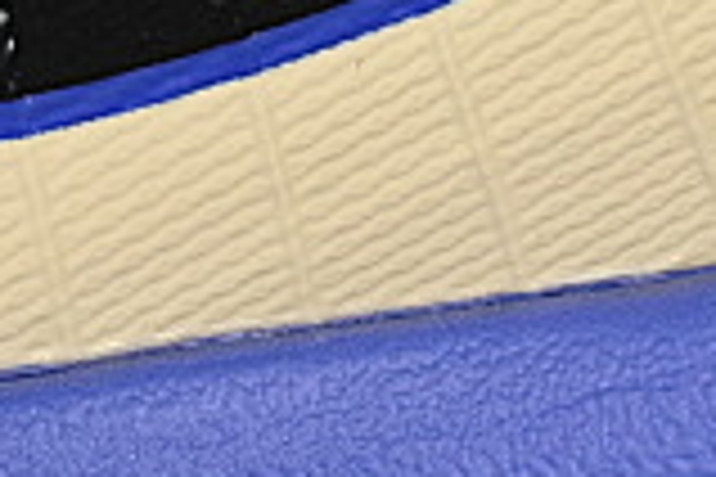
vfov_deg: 2.7
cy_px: -580
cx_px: 432
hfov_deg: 4.0
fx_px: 10162
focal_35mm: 511
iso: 160
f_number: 7.1
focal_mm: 50
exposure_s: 1/60
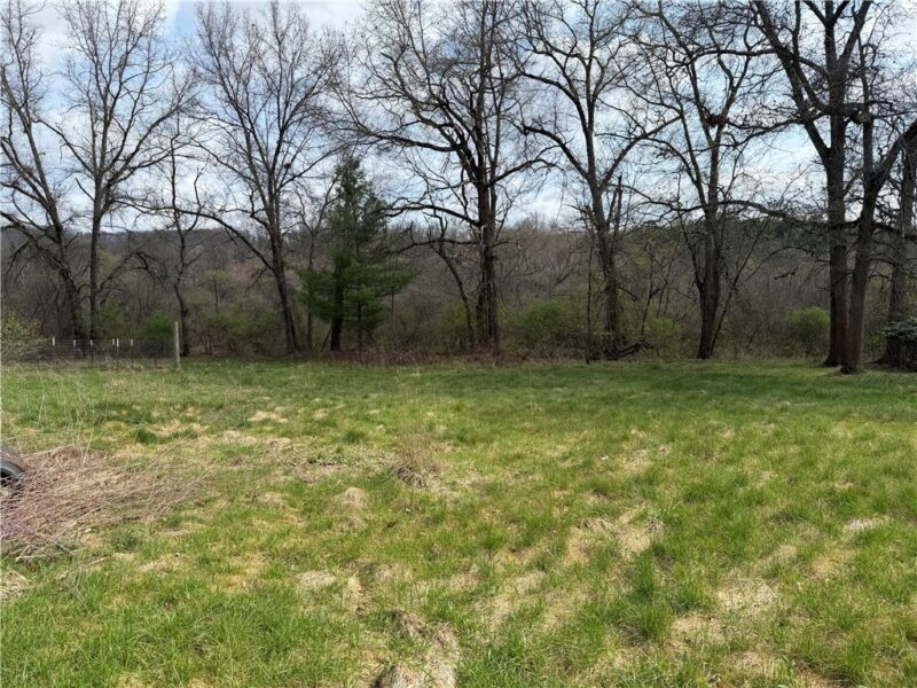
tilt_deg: -4.9
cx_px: 458
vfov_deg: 56.8
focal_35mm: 24
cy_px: 344
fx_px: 636
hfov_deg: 71.6
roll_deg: +0.9
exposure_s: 1/2801
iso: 80
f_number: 1.78
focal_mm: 6.76
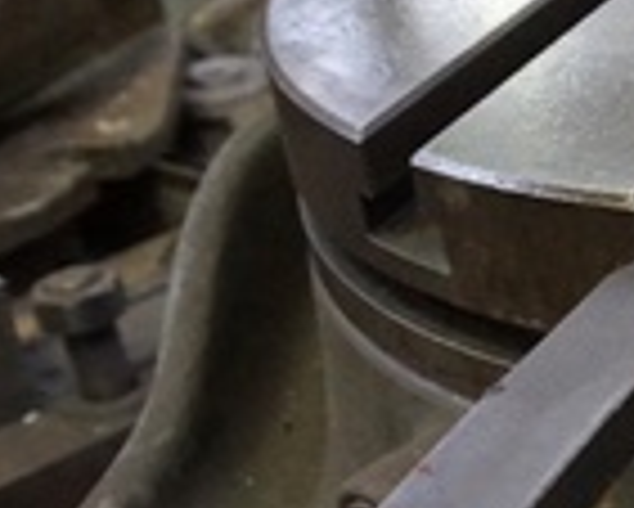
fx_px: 2159
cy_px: 319
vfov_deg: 13.4
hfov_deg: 14.5
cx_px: 1171
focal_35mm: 115
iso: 3200
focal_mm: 16
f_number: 3.5
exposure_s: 1/25
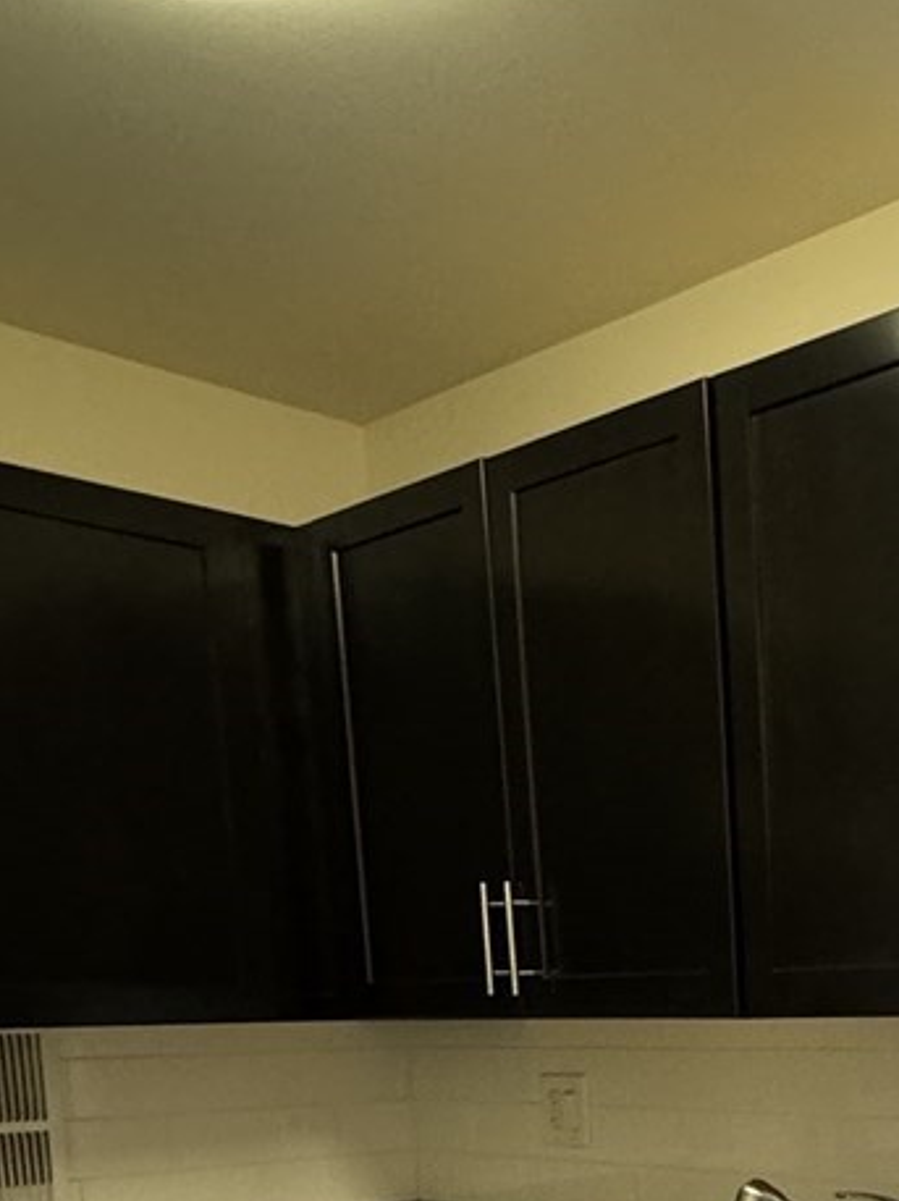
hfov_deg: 27.6
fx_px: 1629
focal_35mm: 47
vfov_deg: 36.1
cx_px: 1046
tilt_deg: -9.0
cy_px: 1227
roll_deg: +1.0
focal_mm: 2.22
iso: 250
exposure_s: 1/60
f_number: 2.2
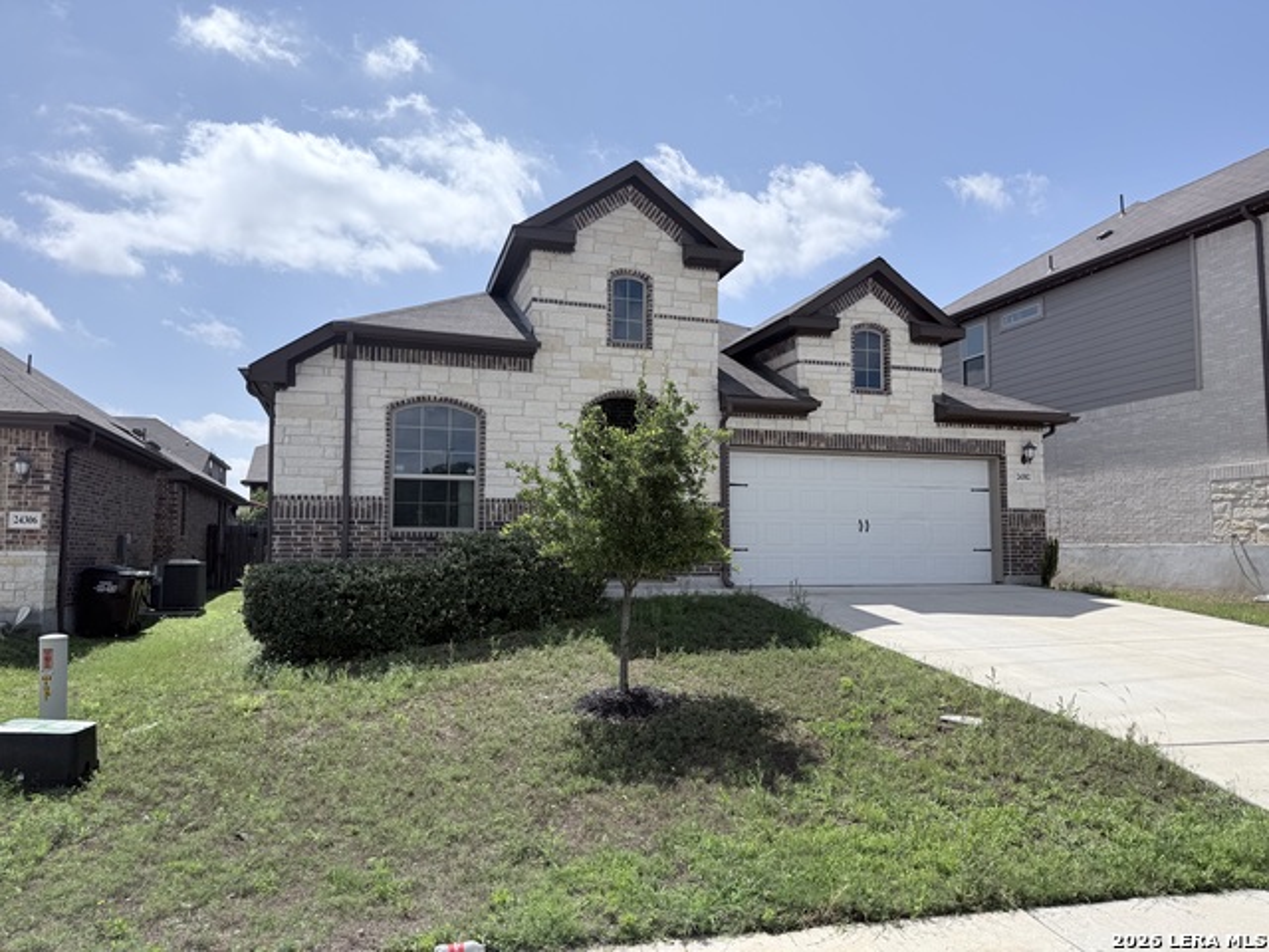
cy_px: 476
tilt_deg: +4.7
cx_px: 634
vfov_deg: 56.8
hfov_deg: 71.6
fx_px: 880
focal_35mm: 24
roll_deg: -0.1
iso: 80
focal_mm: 6.76
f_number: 1.78
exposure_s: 1/7353
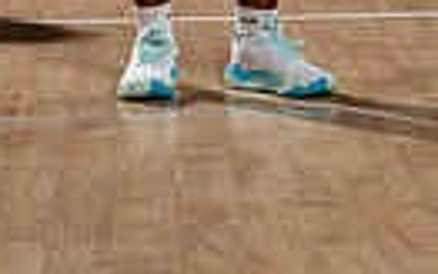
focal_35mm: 246
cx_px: 191
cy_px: -414
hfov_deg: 8.5
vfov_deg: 5.2
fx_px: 2938
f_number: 8
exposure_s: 1/250
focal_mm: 70
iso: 100
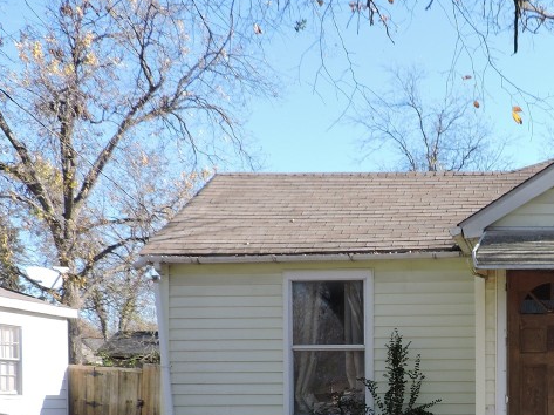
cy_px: 414
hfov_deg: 34.1
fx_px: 832
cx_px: 534
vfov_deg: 26.5
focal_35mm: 52
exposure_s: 1/400
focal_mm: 4.3
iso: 100
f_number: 3
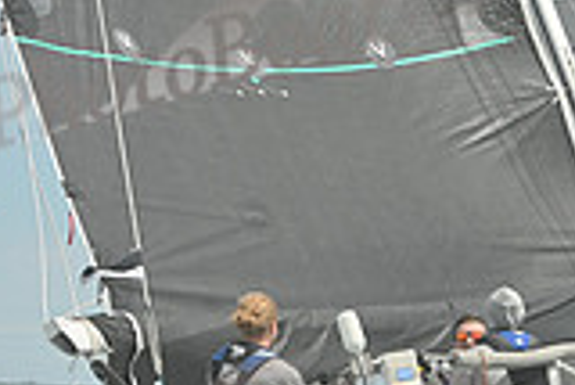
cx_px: 676
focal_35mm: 253
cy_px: 192
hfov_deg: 8.1
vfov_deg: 5.4
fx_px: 4045
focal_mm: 70
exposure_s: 1/1250
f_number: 10
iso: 320
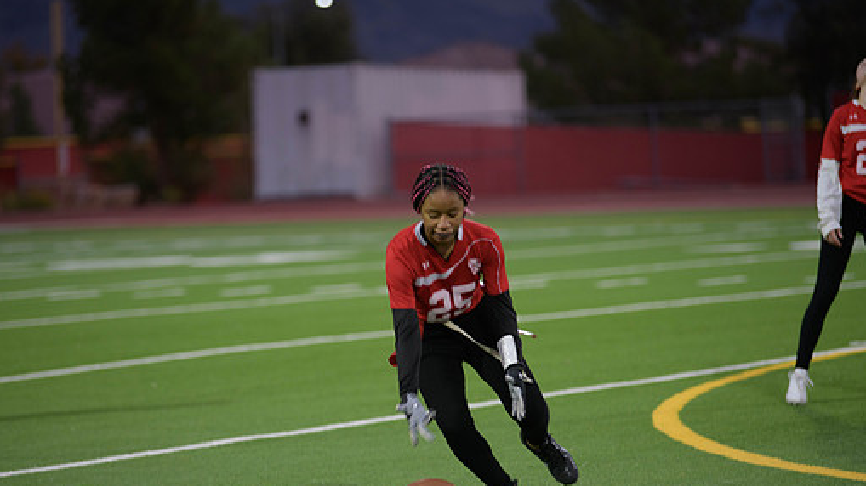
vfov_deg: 6.0
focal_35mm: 203
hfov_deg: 10.6
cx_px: 410
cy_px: 310
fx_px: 4660
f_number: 2.8
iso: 500
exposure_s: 1/200
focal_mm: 170
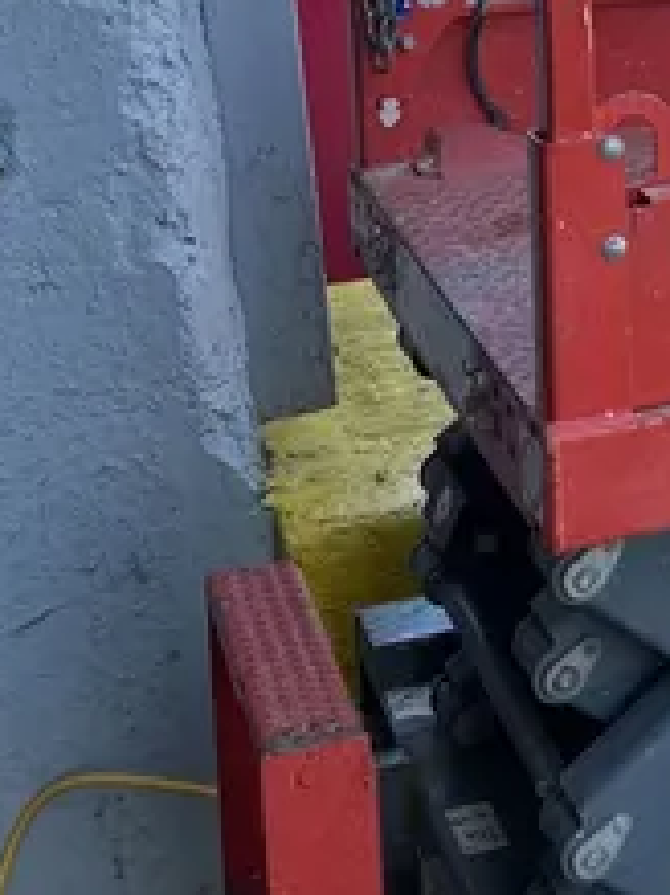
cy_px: 6
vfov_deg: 21.7
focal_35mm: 87
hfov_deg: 15.3
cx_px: 1095
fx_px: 2247
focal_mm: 5.7
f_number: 1.5
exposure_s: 1/957
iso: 50
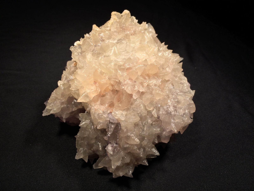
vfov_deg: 48.2
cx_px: 127
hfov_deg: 61.7
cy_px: 96
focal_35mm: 29
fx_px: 213
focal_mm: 4.15
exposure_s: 1/165
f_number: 2.2
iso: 32
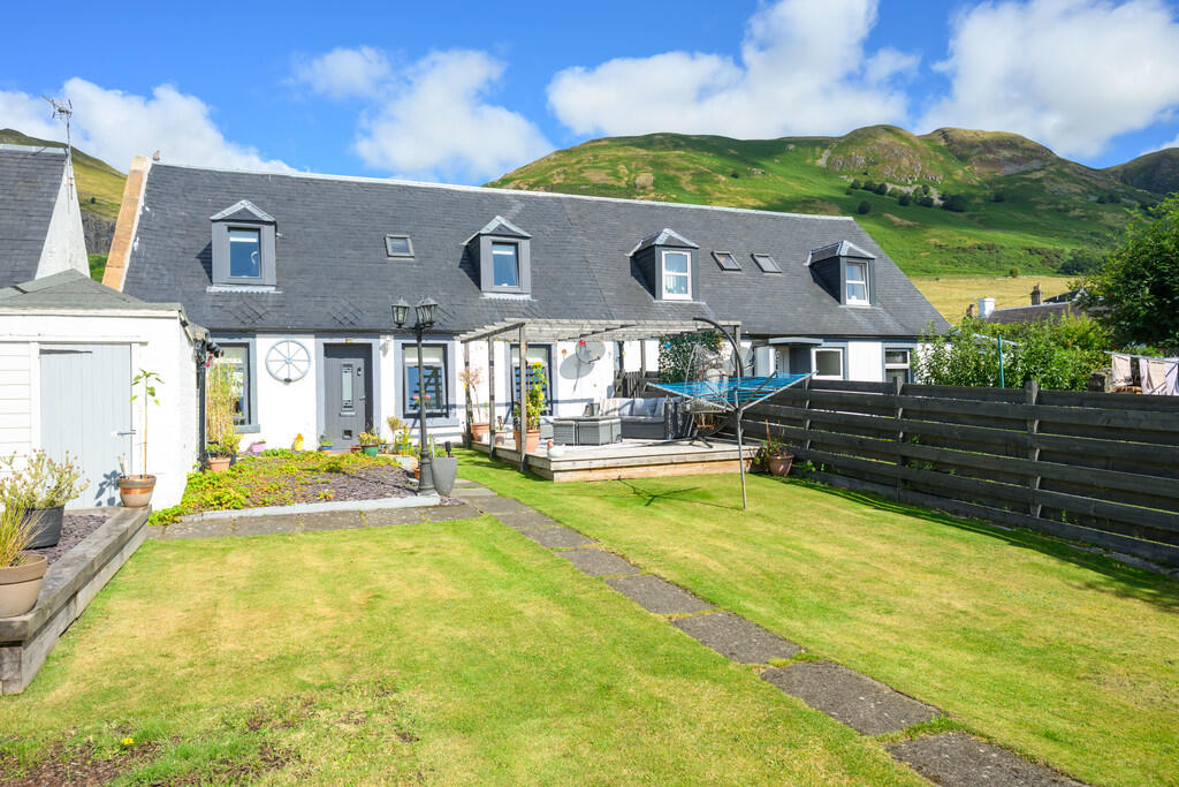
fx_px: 753
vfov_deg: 55.1
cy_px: 394
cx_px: 590
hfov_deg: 76.1
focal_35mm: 23
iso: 500
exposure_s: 1/1250
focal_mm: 23
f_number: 5.6
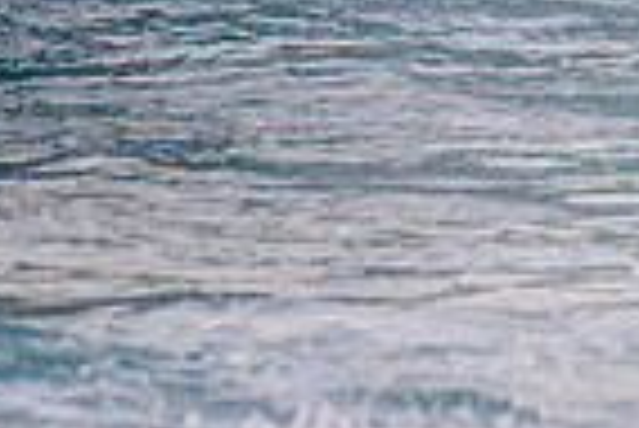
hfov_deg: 0.8
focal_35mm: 2507
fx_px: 44544
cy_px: -410
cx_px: 1105
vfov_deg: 0.5
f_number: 5.6
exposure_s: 1/2000
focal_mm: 500
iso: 1000
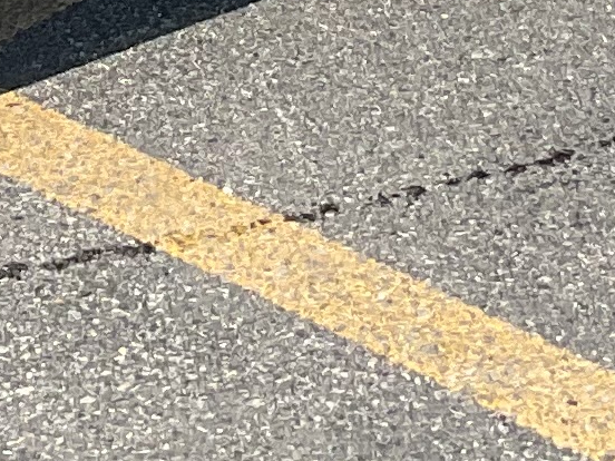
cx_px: 170
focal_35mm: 212
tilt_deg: -11.6
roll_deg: +3.1
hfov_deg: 9.3
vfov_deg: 6.3
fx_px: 3766
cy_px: -1023
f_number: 1.8
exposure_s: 1/1250
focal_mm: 3
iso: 16
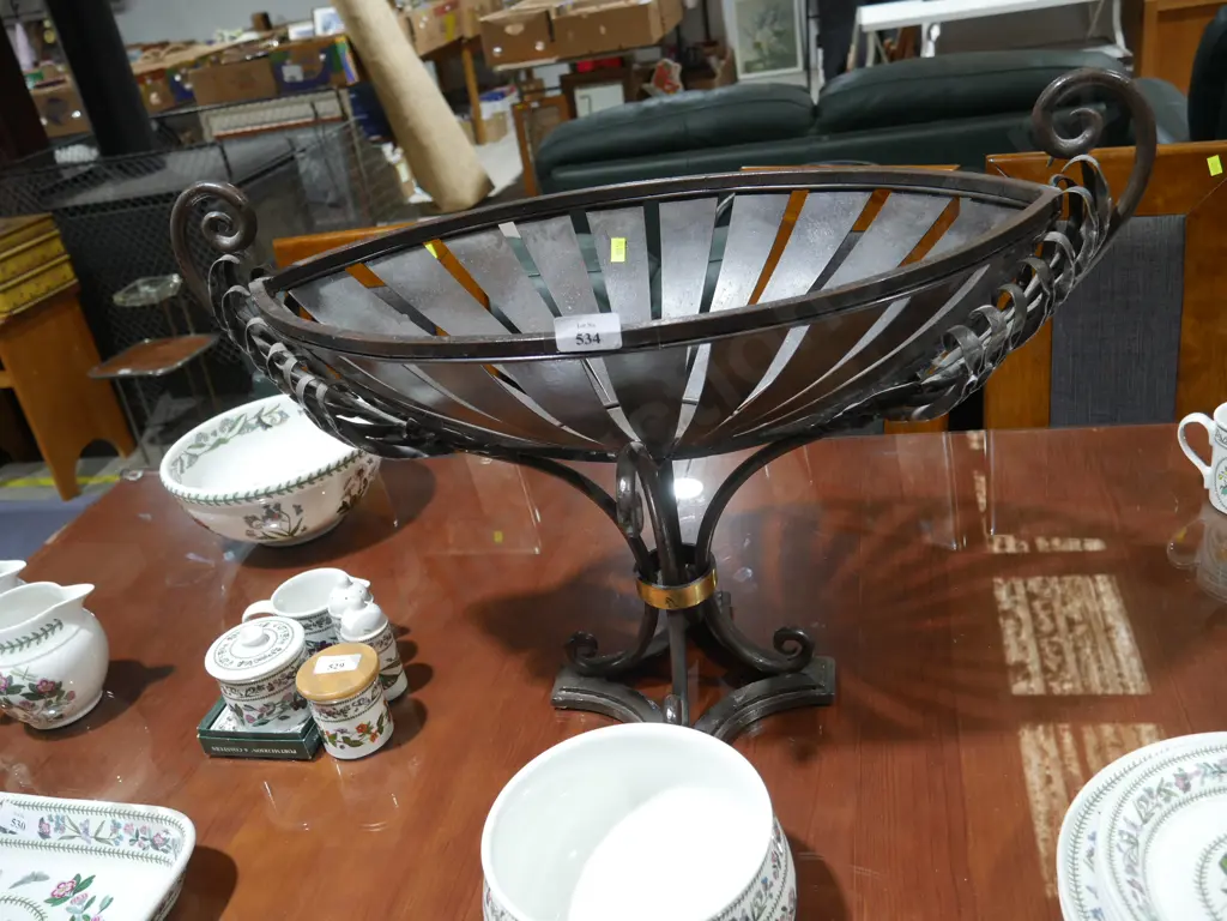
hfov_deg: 60.0
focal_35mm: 30
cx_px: 614
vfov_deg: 46.8
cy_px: 460
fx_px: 1063
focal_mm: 15
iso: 500
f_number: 4
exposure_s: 1/60
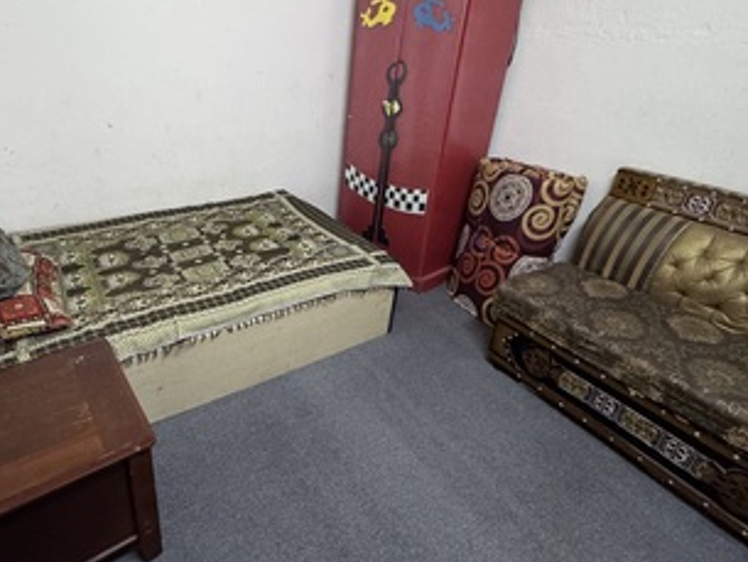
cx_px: 300
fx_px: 454
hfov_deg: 78.1
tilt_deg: -24.7
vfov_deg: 63.1
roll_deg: -3.2
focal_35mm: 21
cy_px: 234
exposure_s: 1/60
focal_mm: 2.22
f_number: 2.2
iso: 1000
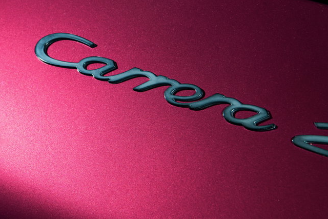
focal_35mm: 112
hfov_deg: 18.3
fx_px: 1021
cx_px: 163
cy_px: 86
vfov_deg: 12.2
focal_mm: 70
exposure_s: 1/100
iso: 200
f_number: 10
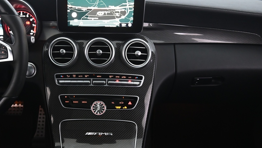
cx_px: 82
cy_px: 106
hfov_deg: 47.4
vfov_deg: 28.0
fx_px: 292
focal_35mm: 42
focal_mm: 24
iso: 2000
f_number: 4
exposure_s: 1/15
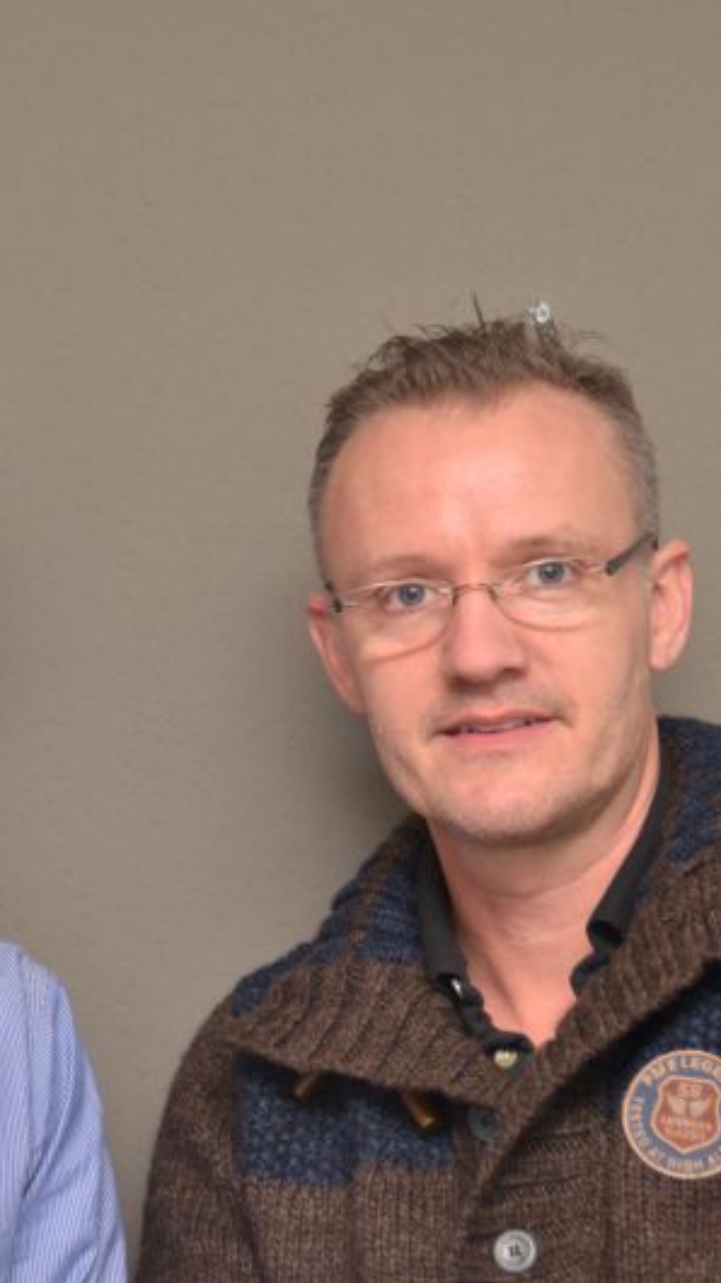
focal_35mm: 147
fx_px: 4998
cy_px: 643
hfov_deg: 8.2
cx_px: 154
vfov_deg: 14.6
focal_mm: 62
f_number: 5.3
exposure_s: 1/60
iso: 800
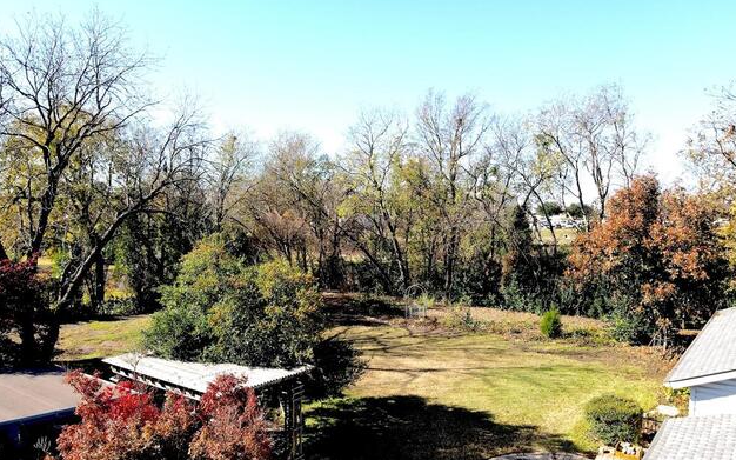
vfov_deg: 47.5
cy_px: 255
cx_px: 372
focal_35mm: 26
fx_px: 521
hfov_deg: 70.4
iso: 100
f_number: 2.8
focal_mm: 4.5
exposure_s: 1/400
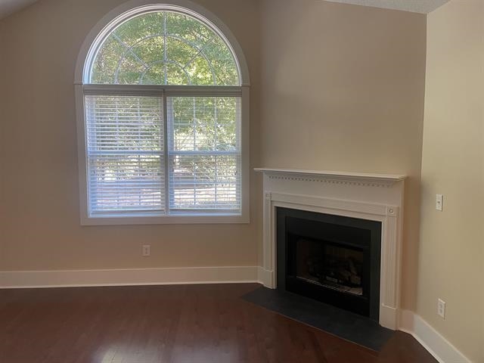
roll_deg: +0.3
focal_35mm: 26
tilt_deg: -6.4
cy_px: 182
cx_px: 242
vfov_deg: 53.1
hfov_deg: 67.3
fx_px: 364
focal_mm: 4.2
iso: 80
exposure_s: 1/60
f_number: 1.6
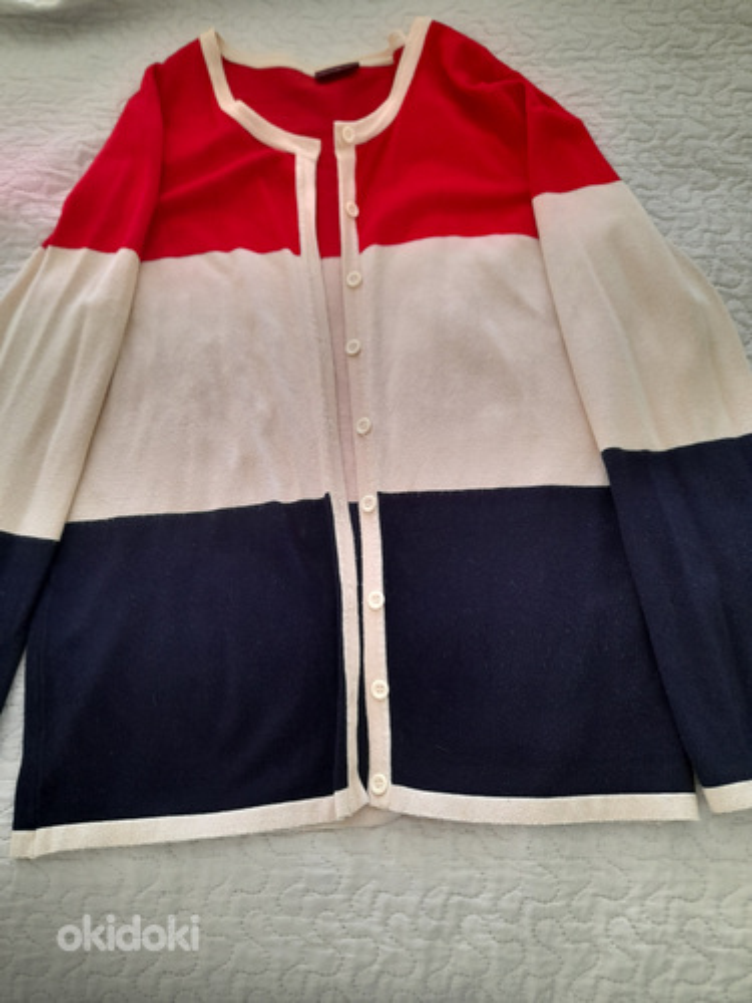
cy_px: 502
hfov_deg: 54.9
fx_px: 724
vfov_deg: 69.4
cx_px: 376
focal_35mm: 25
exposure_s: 1/50
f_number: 2
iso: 125
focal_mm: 4.6
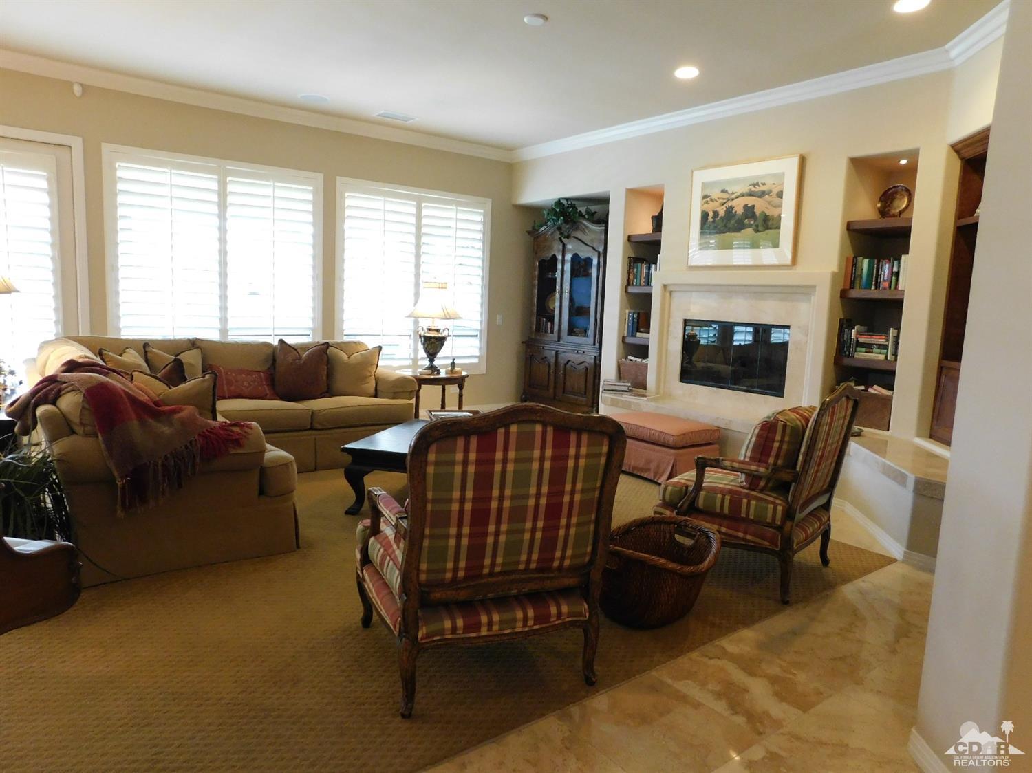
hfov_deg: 73.9
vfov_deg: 58.9
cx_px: 516
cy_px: 386
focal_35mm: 23
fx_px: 685
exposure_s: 1/20
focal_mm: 4
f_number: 3
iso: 400
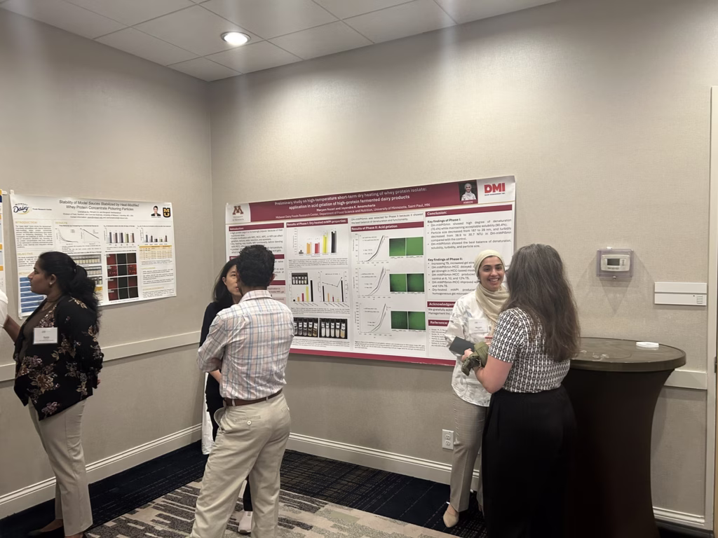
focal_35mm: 26
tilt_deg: -2.3
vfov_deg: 53.1
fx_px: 539
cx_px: 359
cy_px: 269
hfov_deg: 67.3
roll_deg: -0.4
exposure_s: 1/60
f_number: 1.5
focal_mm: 5.7
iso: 160
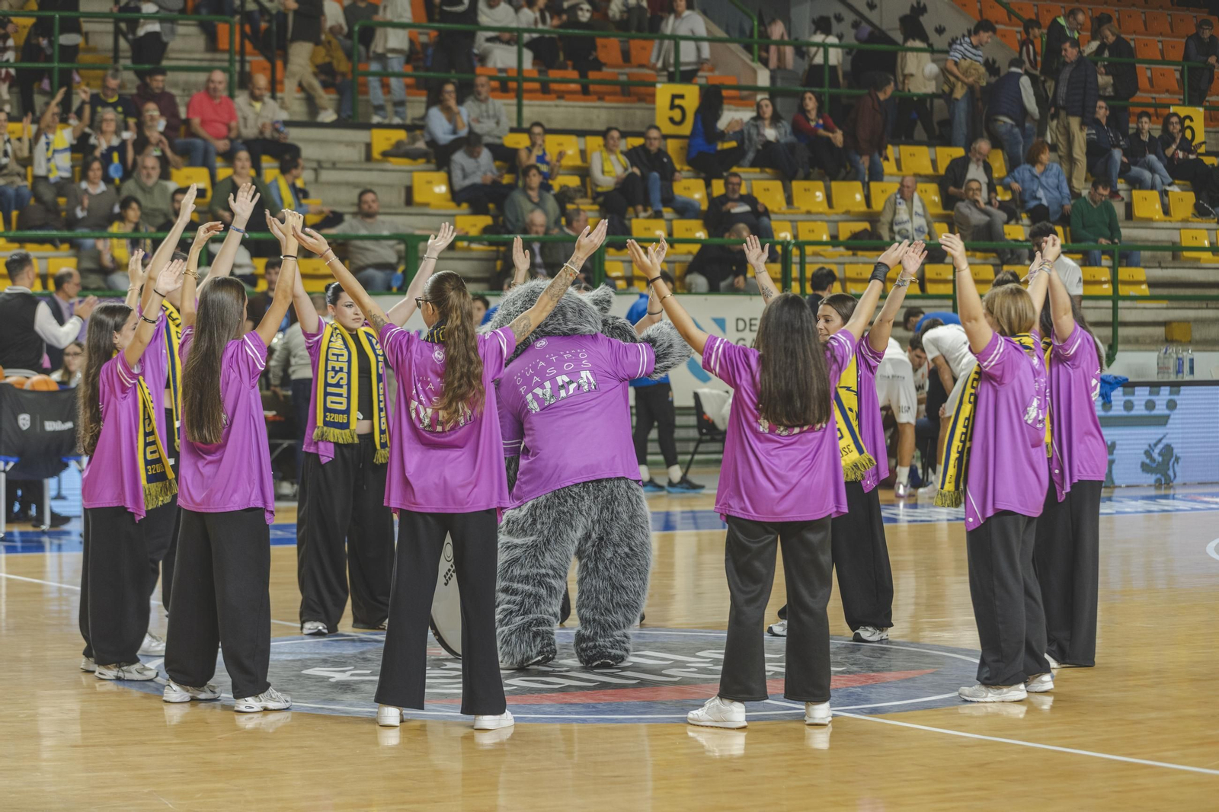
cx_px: 610
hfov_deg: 18.6
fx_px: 3724
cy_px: 406
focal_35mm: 110
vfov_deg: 12.4
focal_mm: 110
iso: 800
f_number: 3.5
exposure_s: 1/320
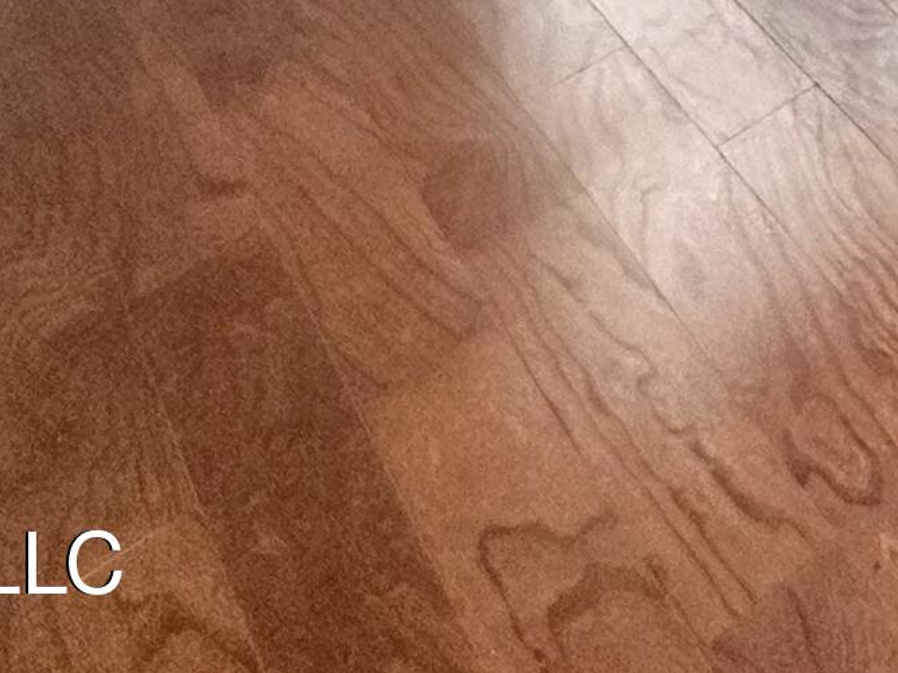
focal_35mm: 63
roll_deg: +0.8
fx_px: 1634
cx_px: 1521
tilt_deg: -15.3
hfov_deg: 22.1
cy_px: -812
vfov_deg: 15.8
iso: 160
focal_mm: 2.22
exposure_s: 1/120
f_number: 2.2
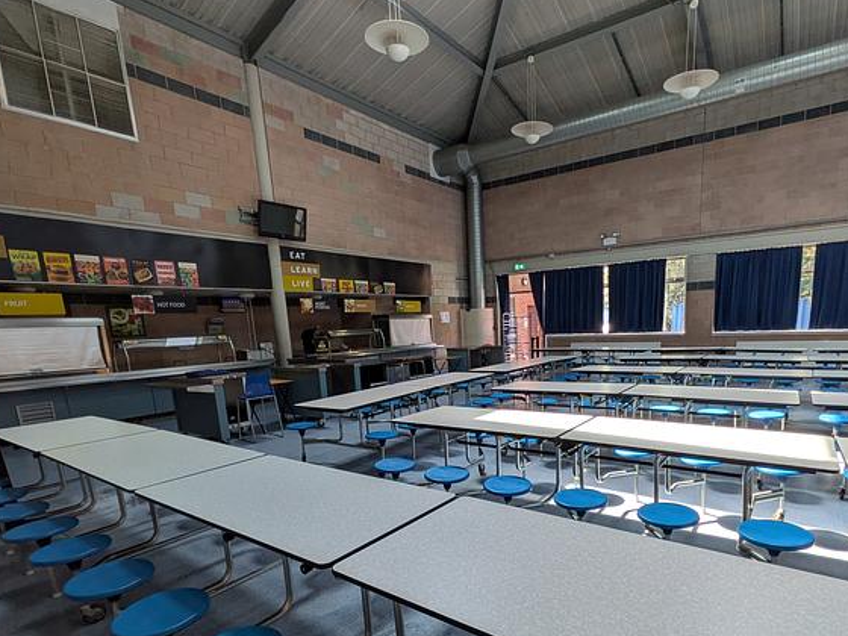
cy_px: 412
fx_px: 490
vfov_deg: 64.6
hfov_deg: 81.1
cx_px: 492
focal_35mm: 20
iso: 101
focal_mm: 1.85
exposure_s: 1/207
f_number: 2.2
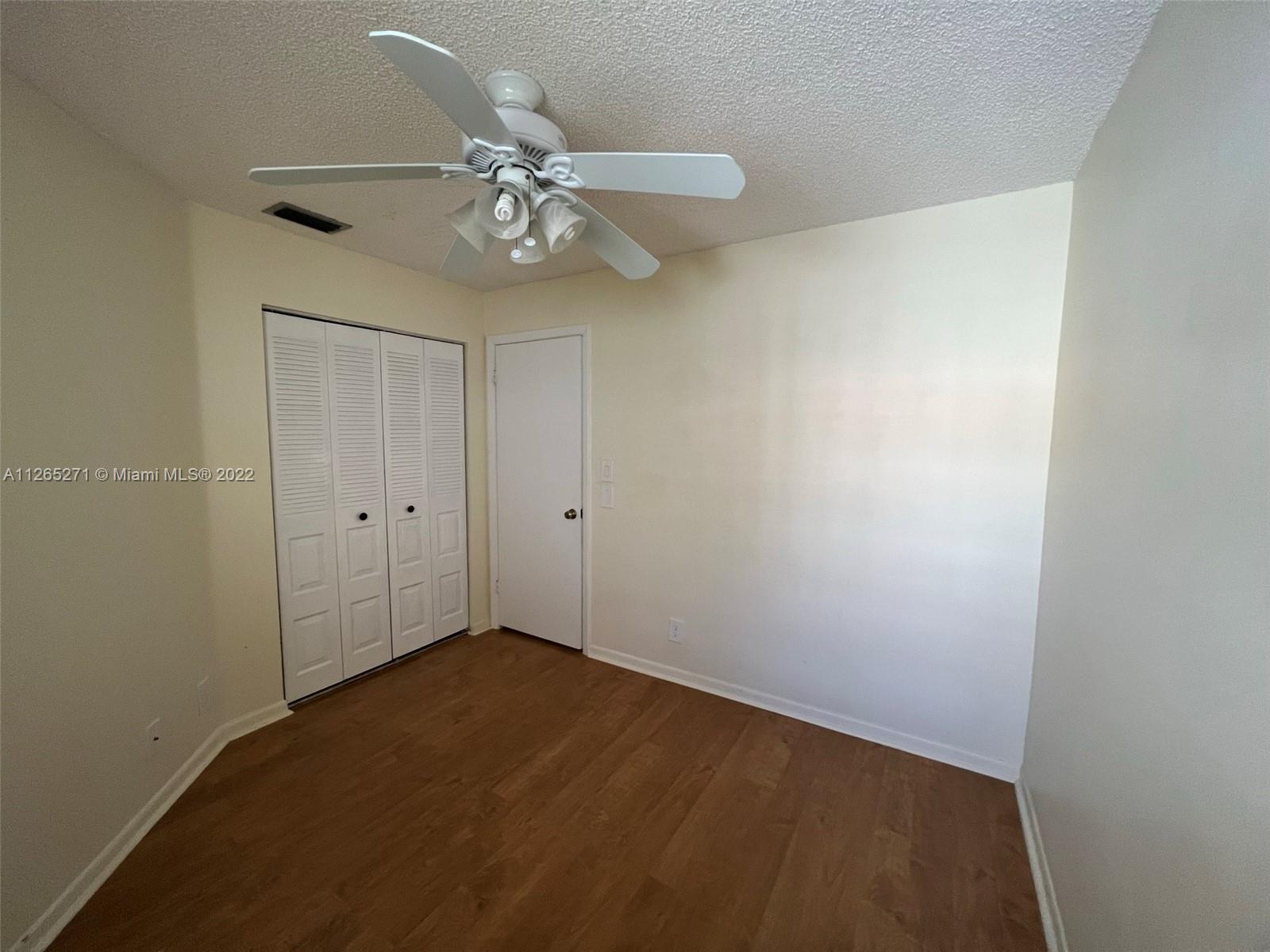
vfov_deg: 89.9
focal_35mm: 13
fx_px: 477
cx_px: 635
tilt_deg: -5.8
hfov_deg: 106.2
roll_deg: -1.0
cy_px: 476
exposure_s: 1/99
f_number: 1.8
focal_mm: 1.57
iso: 200
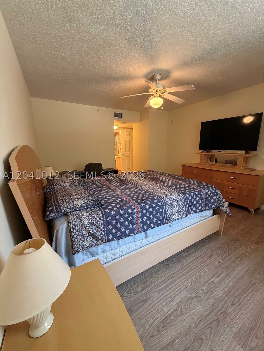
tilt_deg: -11.7
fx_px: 142
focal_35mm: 14
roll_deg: +1.0
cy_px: 176
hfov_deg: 85.7
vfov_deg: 102.1
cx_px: 132
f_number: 2.2
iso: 320
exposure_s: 1/60
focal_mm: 2.22
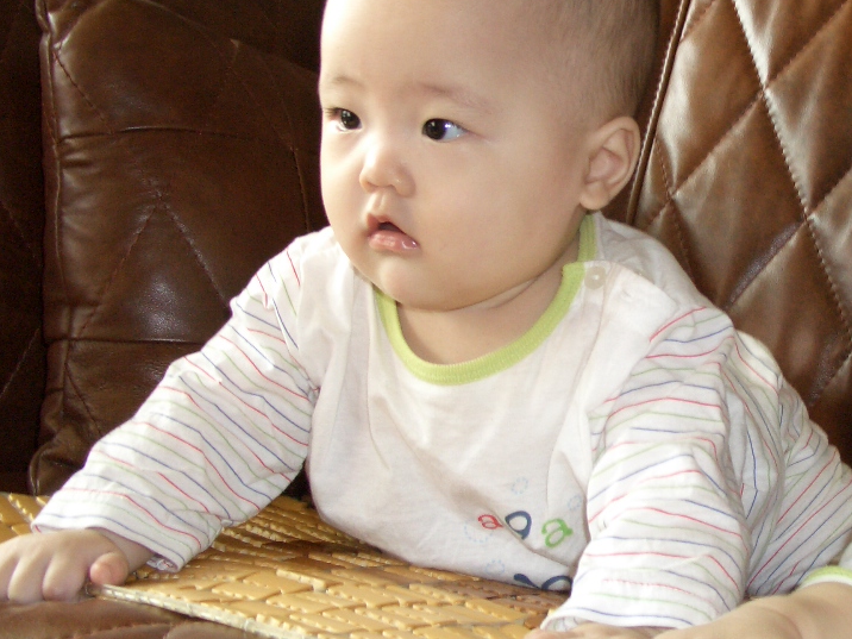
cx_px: 716
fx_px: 1452
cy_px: 232
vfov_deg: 24.7
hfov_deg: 31.6
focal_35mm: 59
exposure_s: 1/60
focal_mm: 7.1
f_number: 2.8
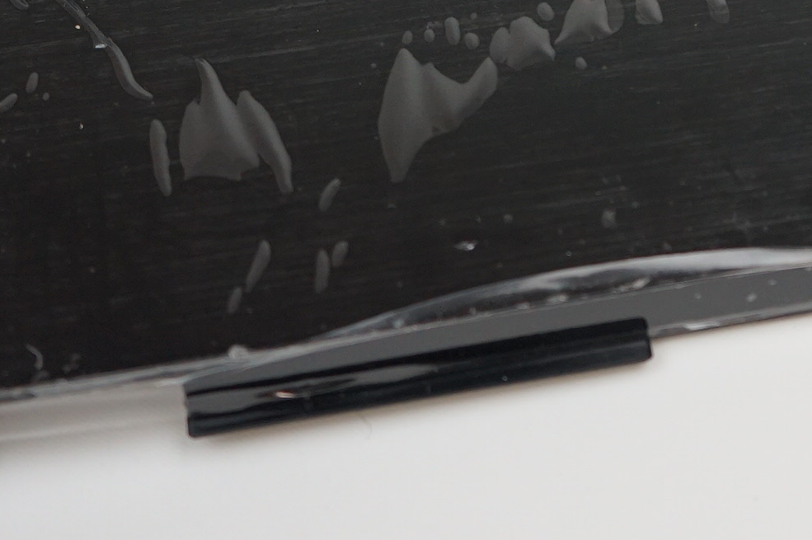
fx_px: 2547
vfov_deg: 11.8
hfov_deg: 17.8
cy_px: -149
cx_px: 771
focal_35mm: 113
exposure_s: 1/160
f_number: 4
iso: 1000
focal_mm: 37
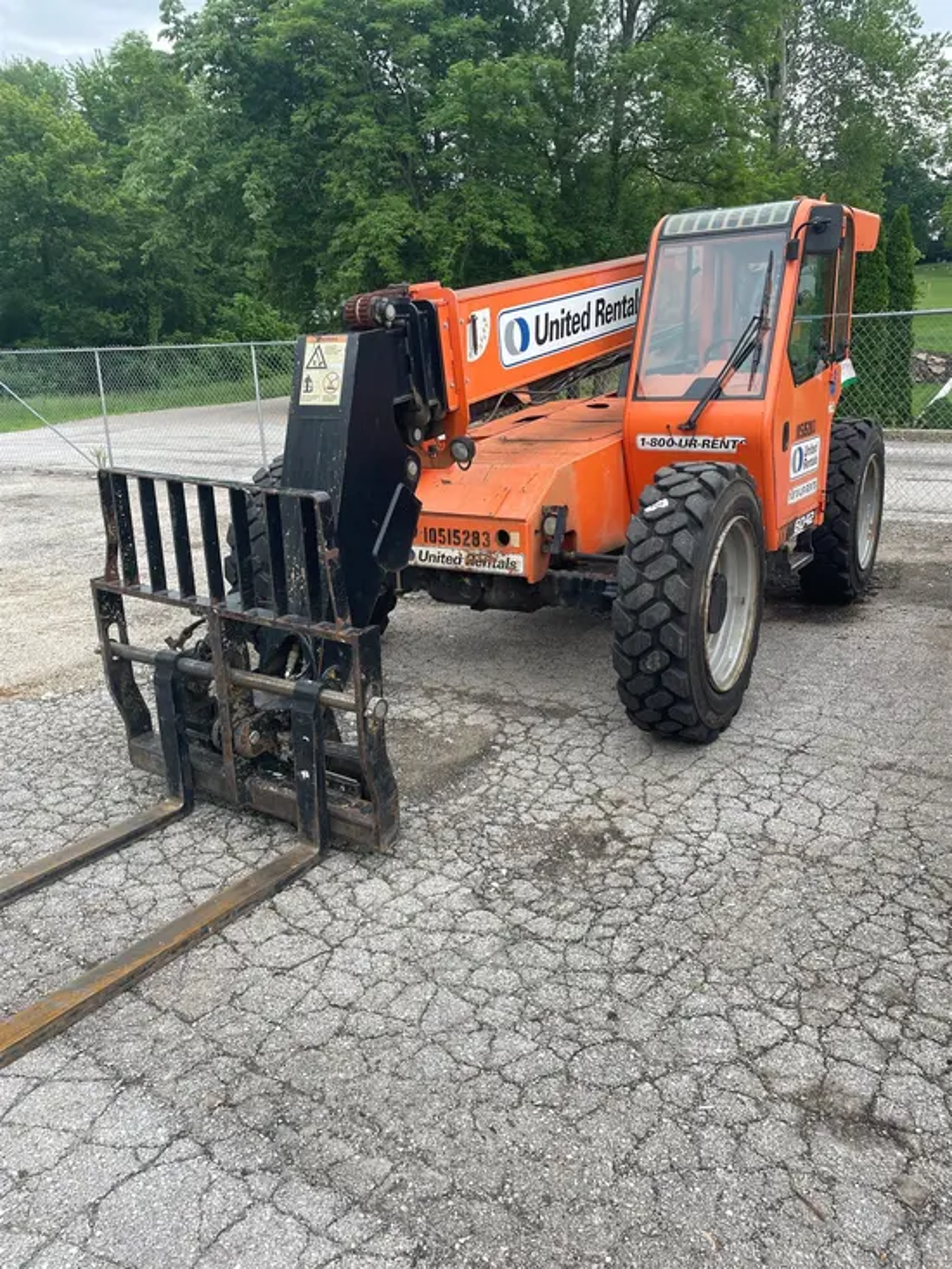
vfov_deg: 67.3
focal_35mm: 26
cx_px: 476
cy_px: 634
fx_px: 953
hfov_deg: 53.1
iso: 32
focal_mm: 4.2
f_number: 1.6
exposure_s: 1/190
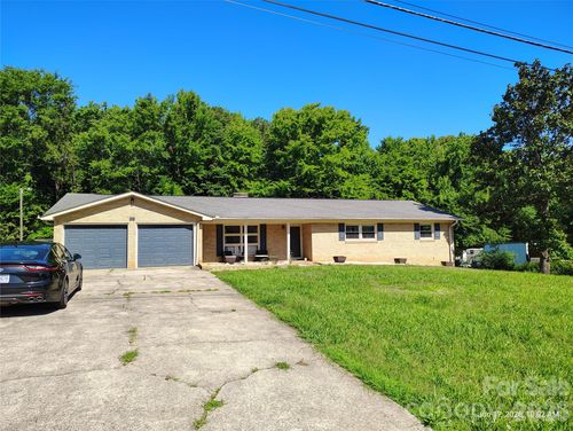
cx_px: 286
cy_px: 216
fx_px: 398
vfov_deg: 56.9
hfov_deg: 71.5
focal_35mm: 24
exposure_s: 1/594
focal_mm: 5.56
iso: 100
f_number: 1.8
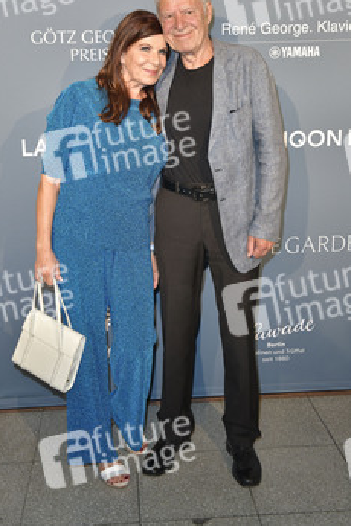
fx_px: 643
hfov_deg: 30.5
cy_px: 224
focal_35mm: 44
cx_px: 162
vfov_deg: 44.4
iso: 1250
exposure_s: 1/200
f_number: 5.6
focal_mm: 38
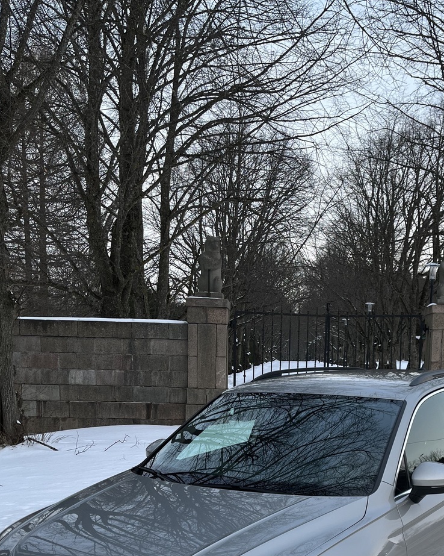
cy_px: 448
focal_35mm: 44
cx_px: 298
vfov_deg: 40.2
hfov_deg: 33.8
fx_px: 723
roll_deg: -2.2
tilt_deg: -7.5
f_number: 1.6
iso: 40
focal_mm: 5.1
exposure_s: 1/291
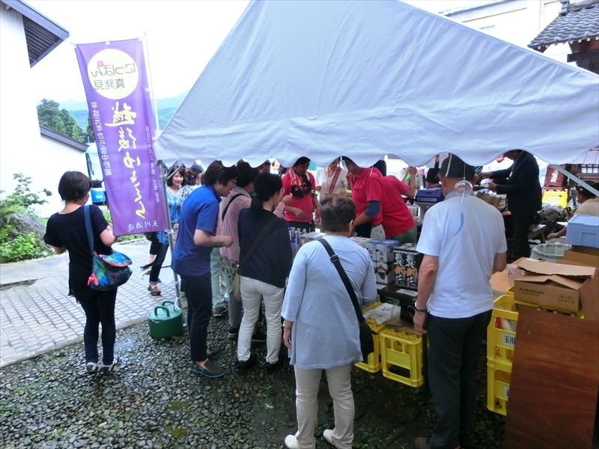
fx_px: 415
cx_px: 300
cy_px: 224
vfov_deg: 56.8
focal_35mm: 24
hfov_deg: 71.6
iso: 125
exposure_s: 1/125
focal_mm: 4.24
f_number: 3
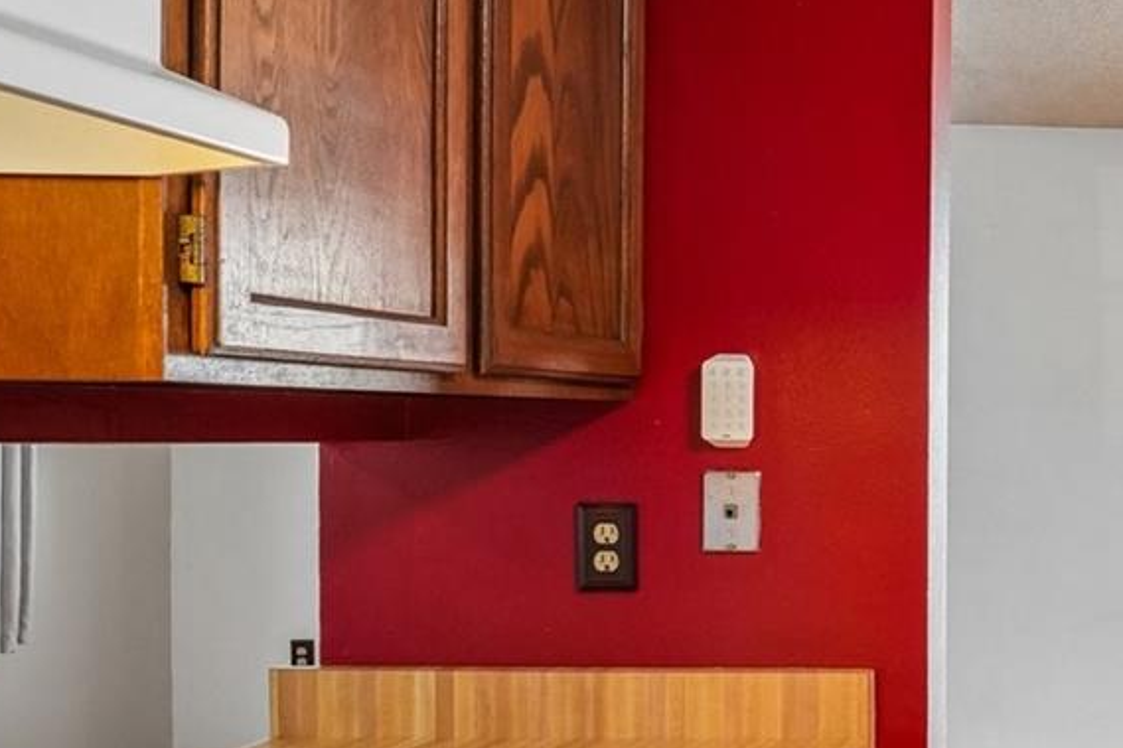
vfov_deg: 28.9
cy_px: 474
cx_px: 1425
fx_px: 1447
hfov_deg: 32.8
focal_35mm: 46
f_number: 8
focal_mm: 11
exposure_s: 1/8
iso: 500
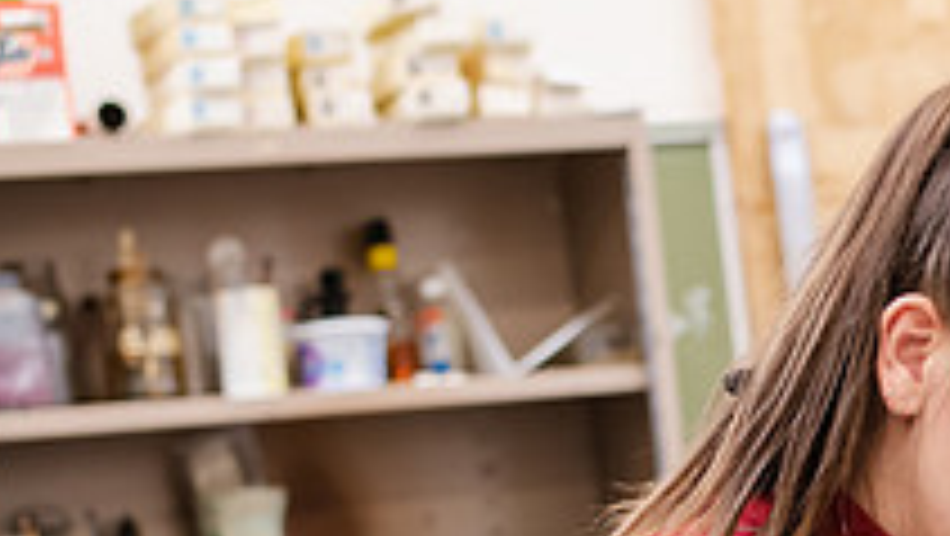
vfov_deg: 8.3
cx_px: 1144
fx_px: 3630
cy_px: 799
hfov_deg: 14.4
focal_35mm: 144
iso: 800
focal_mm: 50
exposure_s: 1/200
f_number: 2.8
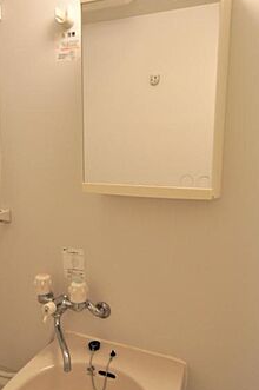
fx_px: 323
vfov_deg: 62.1
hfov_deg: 43.6
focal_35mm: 30
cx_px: 119
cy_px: 203
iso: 250
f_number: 3.5
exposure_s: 1/30
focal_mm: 11
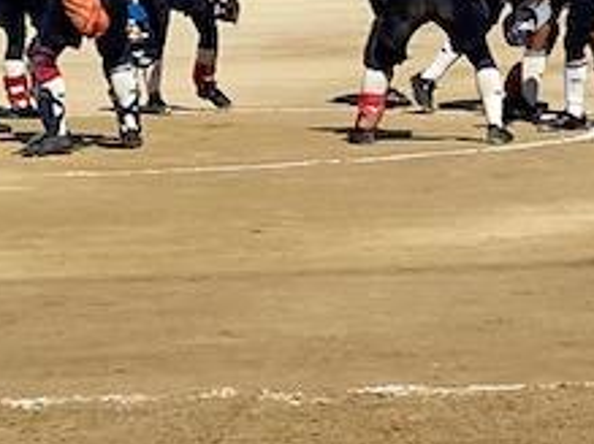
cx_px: 304
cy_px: -138
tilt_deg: -0.7
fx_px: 1303
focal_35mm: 76
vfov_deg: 18.0
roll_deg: +2.1
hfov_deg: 25.7
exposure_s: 1/5025
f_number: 1.8
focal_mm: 4.2
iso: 32
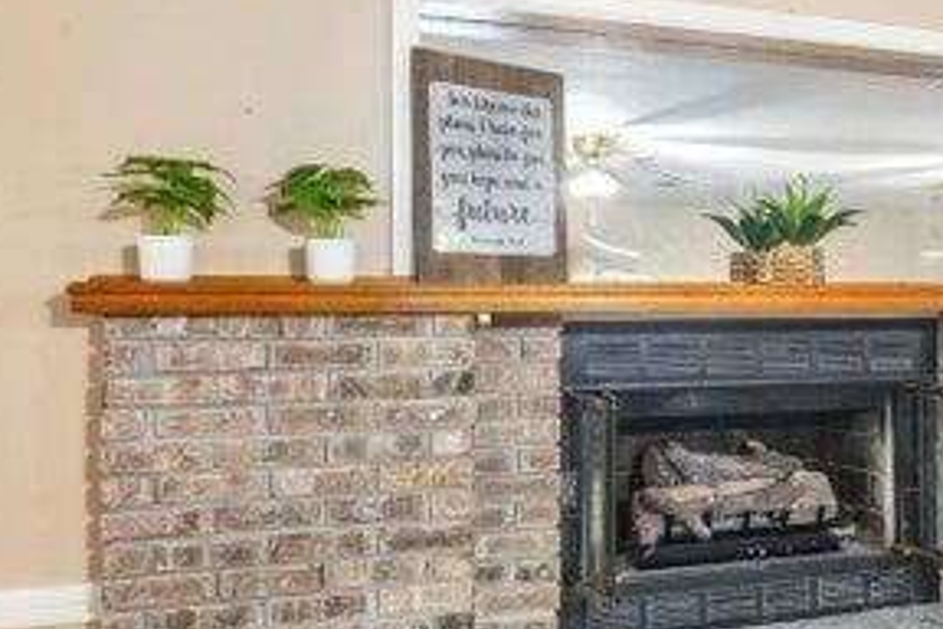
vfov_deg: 33.4
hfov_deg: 45.3
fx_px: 1048
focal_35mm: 40
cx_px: 791
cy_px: 328
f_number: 9
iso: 1250
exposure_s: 1/1.25
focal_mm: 16
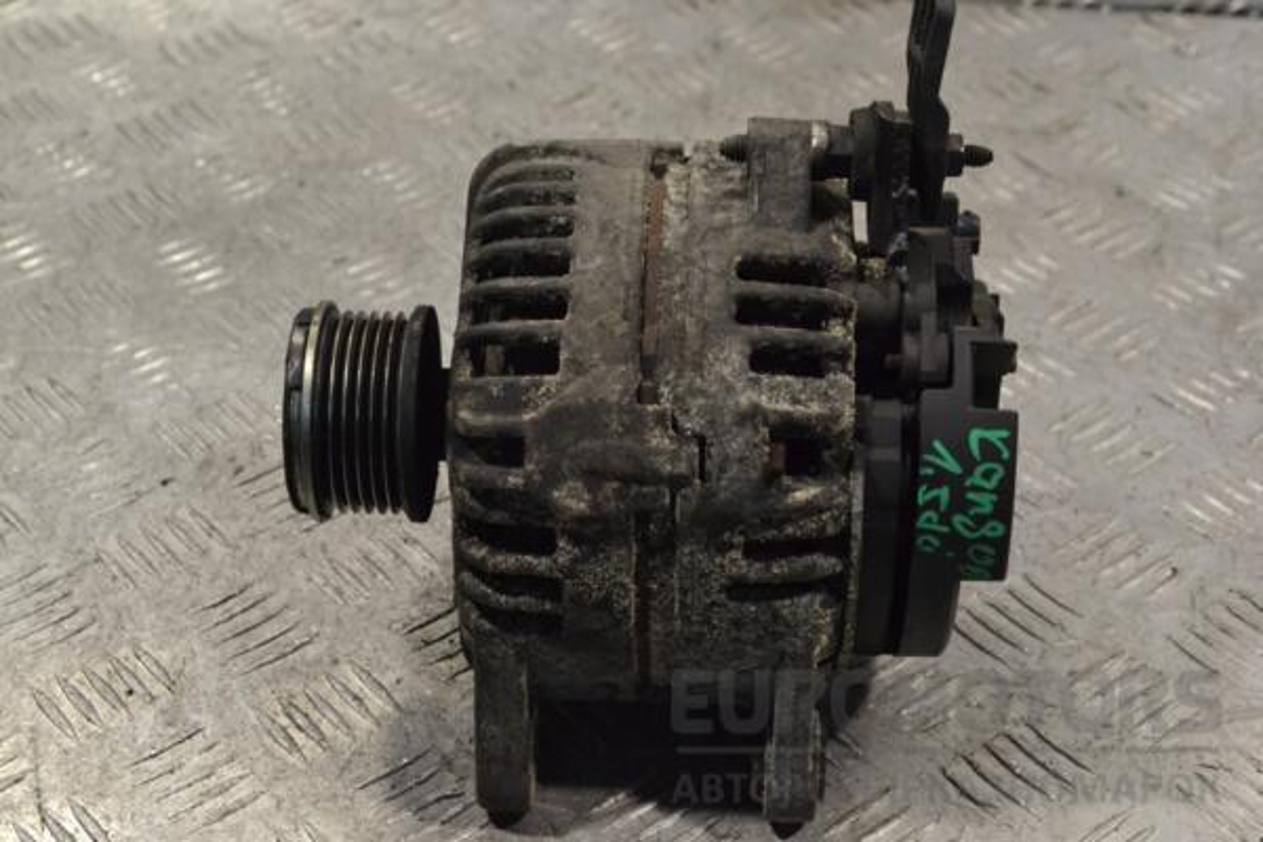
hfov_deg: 29.2
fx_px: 2421
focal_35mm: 69
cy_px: 421
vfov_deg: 19.7
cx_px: 632
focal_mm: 46
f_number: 8
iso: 3200
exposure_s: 1/250
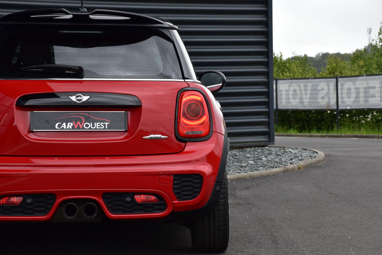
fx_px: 1273
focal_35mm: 120
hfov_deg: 17.1
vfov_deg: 11.4
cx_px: 191
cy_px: 128
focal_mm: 80
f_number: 9
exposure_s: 1/160
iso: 400
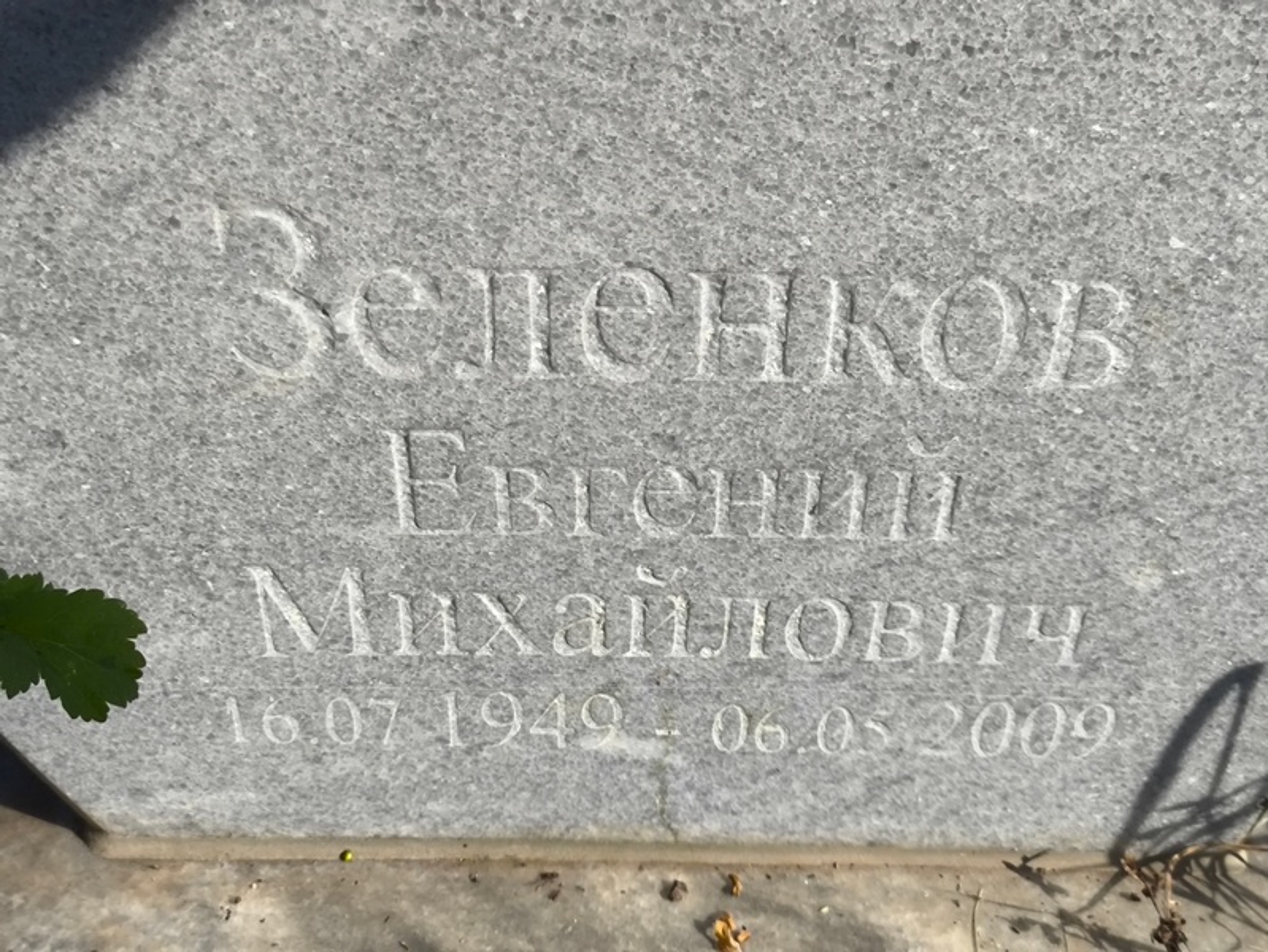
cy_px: 476
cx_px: 634
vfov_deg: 29.1
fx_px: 1832
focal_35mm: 50
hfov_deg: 38.2
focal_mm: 4.71
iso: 50
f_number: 1.7
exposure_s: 1/721
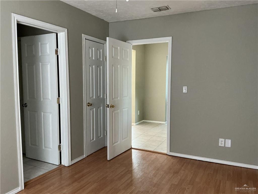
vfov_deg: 48.2
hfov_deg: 61.7
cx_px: 129
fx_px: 216
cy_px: 97
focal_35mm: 29
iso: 160
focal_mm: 3
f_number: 1.8
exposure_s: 1/60
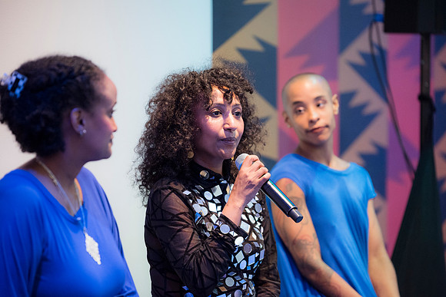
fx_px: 1859
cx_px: 223
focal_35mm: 150
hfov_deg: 13.7
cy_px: 148
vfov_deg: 9.2
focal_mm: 150
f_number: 2.8
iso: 2800
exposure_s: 1/125
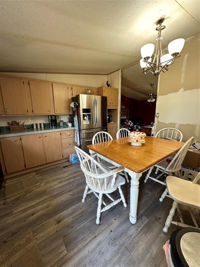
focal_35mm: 14
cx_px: 100
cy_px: 134
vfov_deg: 102.1
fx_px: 108
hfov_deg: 85.7
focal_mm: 2.22
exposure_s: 1/60
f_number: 2.2
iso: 250
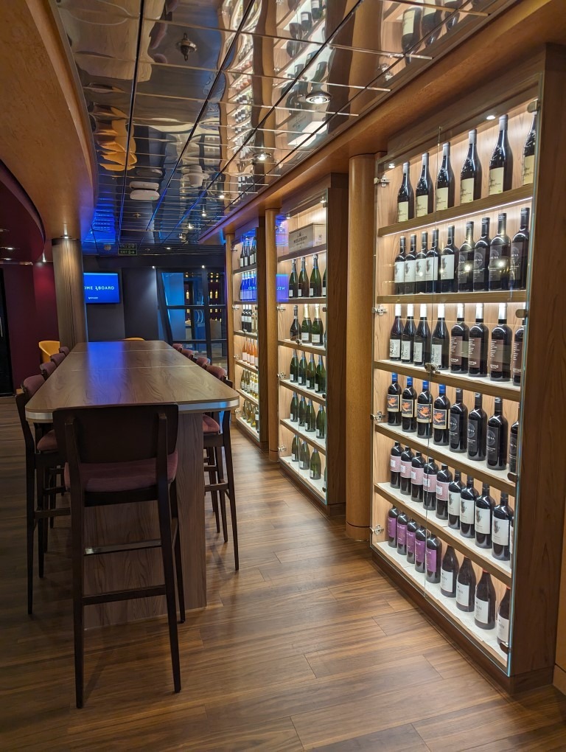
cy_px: 376
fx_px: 522
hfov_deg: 56.9
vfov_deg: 71.5
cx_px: 283
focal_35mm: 24
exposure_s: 1/180
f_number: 1.85
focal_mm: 6.81
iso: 256
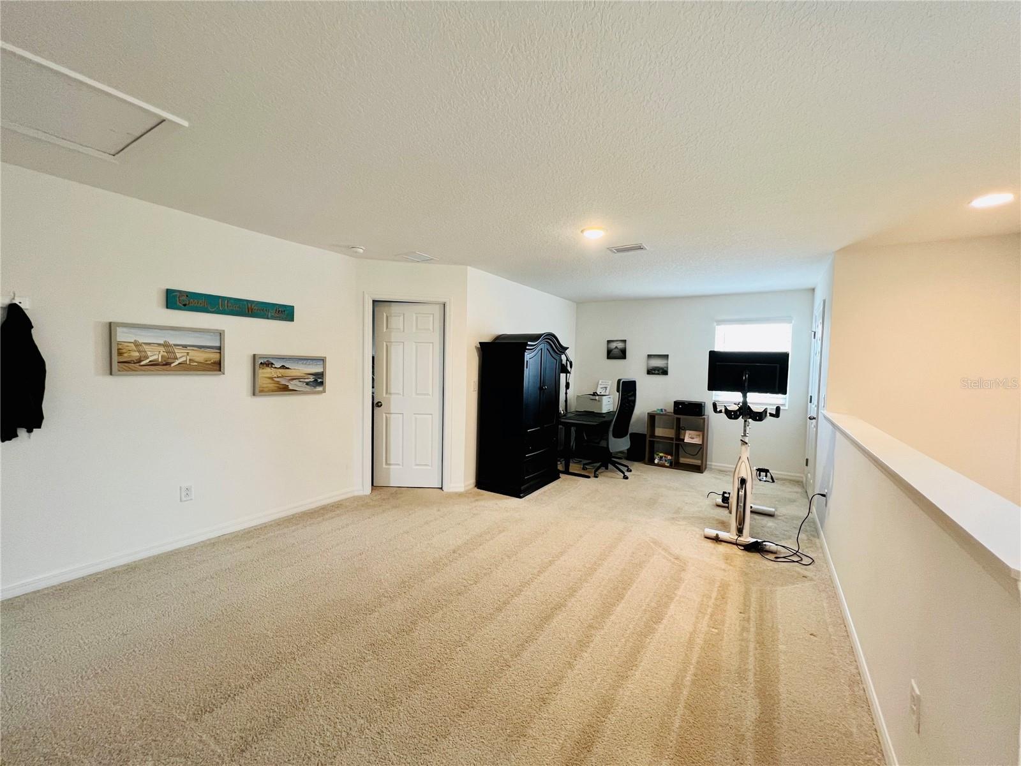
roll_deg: -0.6
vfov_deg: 89.9
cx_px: 510
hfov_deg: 106.2
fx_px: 383
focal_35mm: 13
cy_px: 383
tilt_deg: -2.2
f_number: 1.8
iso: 200
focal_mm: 1.57
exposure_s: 1/60
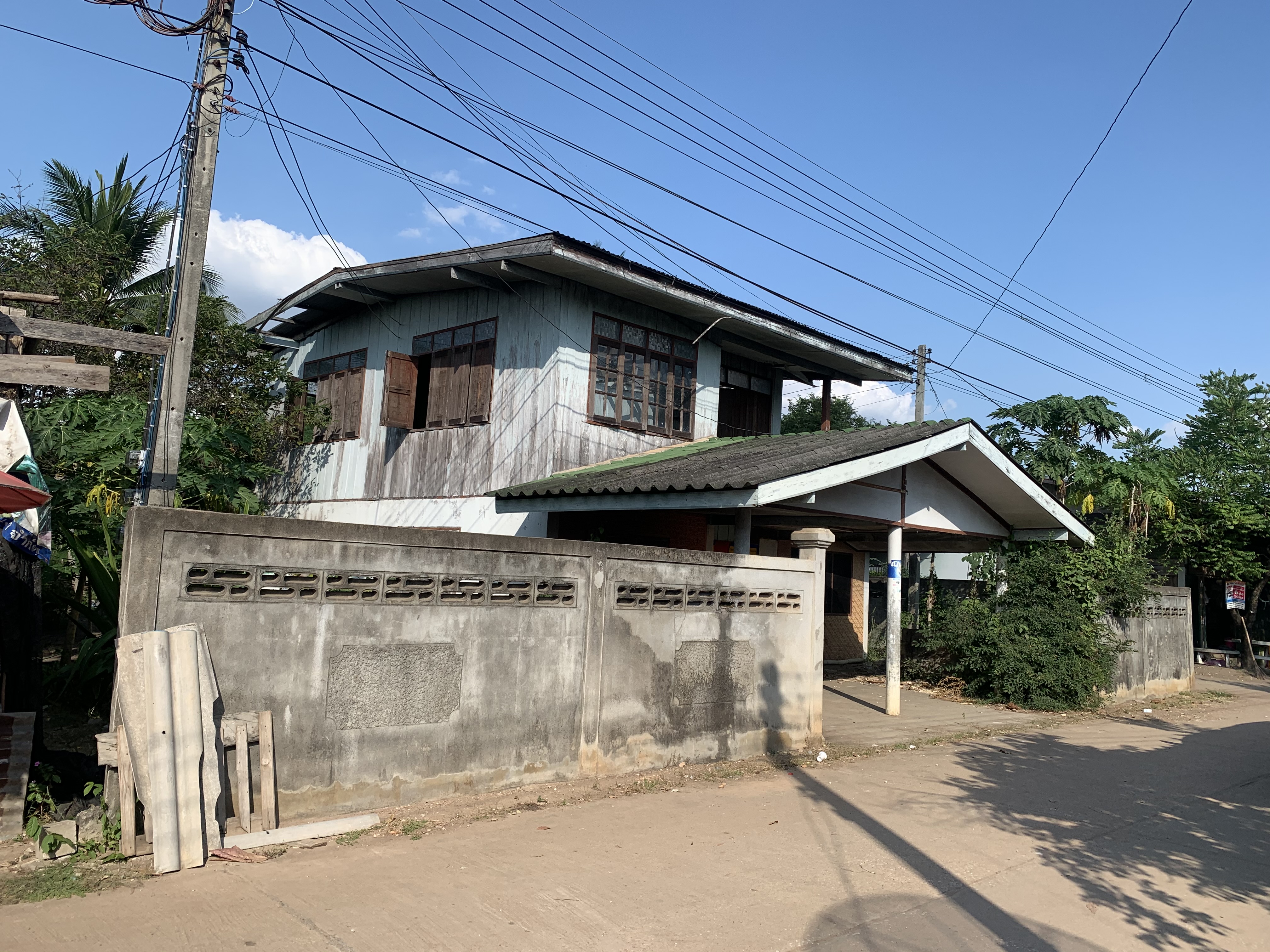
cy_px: 476
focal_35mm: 26
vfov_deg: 53.1
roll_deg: -2.8
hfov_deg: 67.3
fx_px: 954
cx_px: 635
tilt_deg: +4.9
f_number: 1.8
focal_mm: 4.25
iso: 25
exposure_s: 1/2075
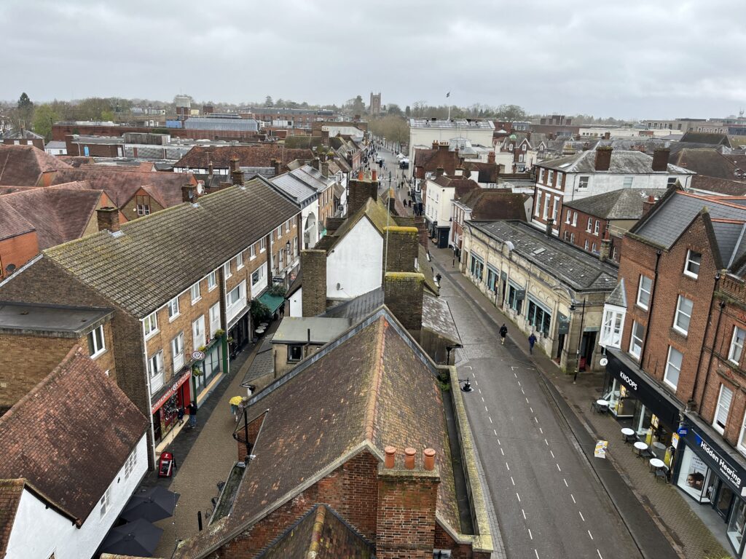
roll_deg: -1.8
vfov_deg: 53.1
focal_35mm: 26
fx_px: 560
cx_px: 373
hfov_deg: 67.3
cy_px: 280
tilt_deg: -17.1
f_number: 1.6
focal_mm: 5.1
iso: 50
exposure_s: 1/598
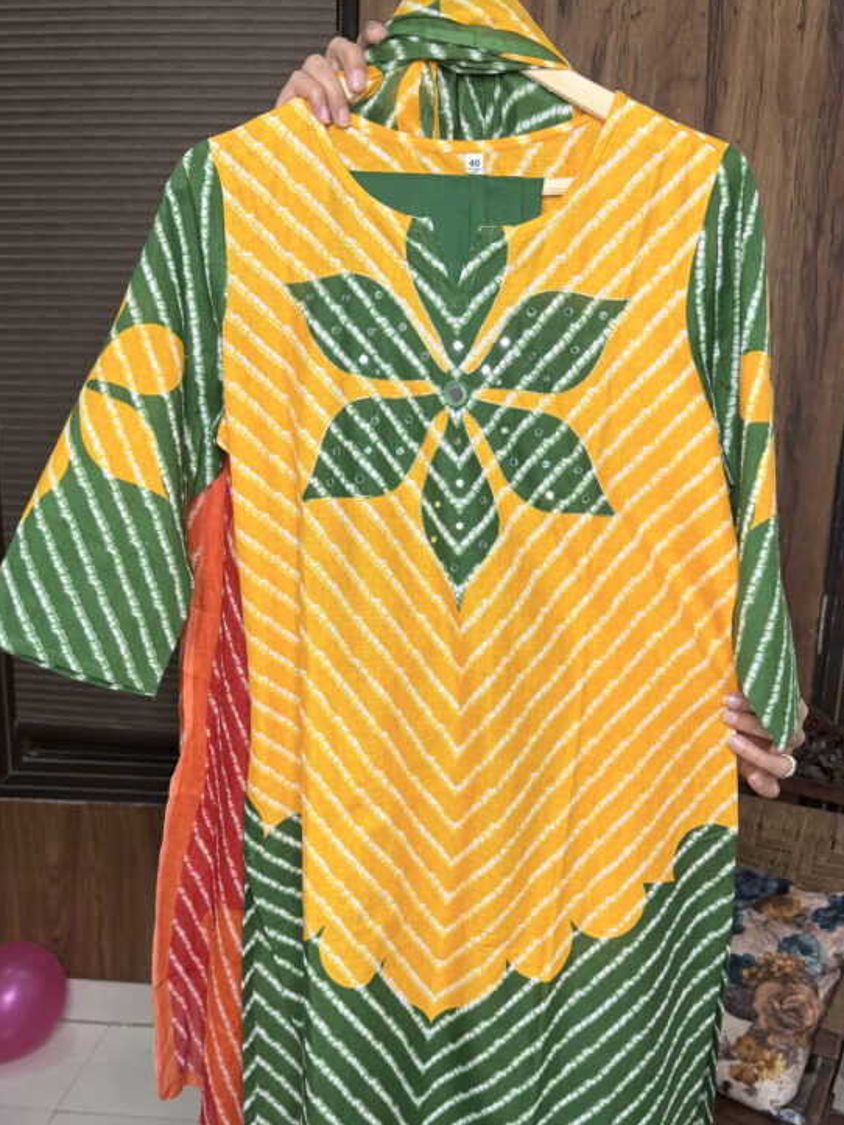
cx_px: 391
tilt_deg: -14.8
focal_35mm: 31
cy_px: 708
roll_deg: -1.4
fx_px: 1007
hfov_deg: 45.4
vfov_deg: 57.6
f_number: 1.78
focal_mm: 6.76
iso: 200
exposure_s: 1/100
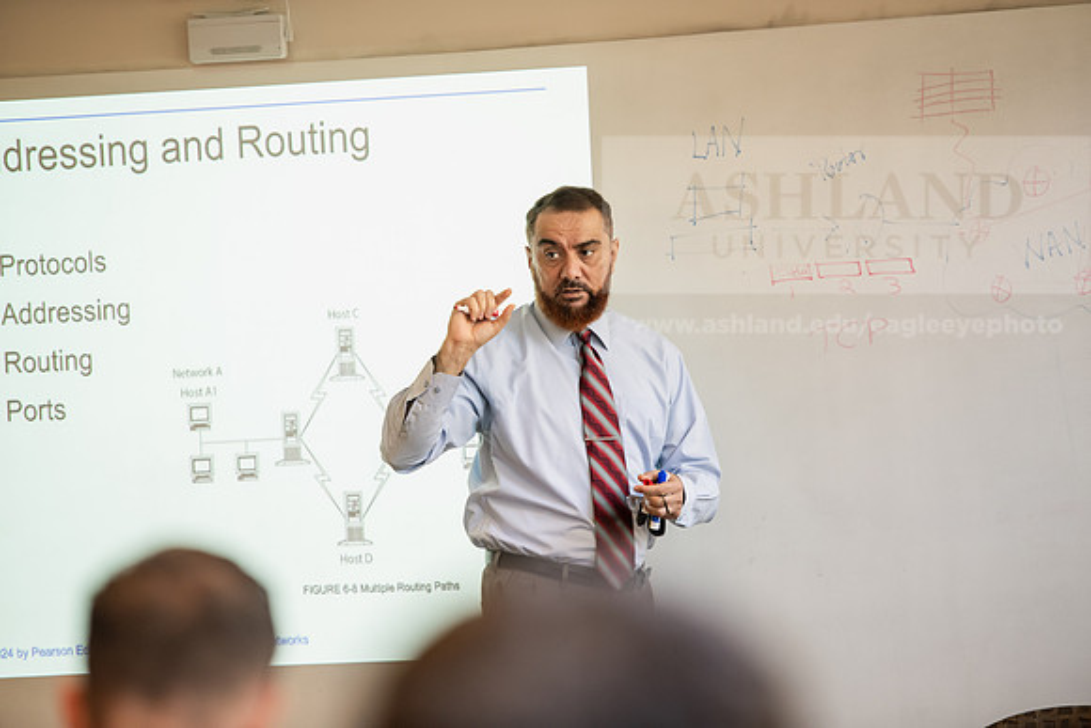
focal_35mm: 160
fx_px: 4850
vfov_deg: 8.6
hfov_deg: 12.8
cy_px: 364
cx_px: 546
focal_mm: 160
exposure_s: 1/200
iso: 1250
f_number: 3.2
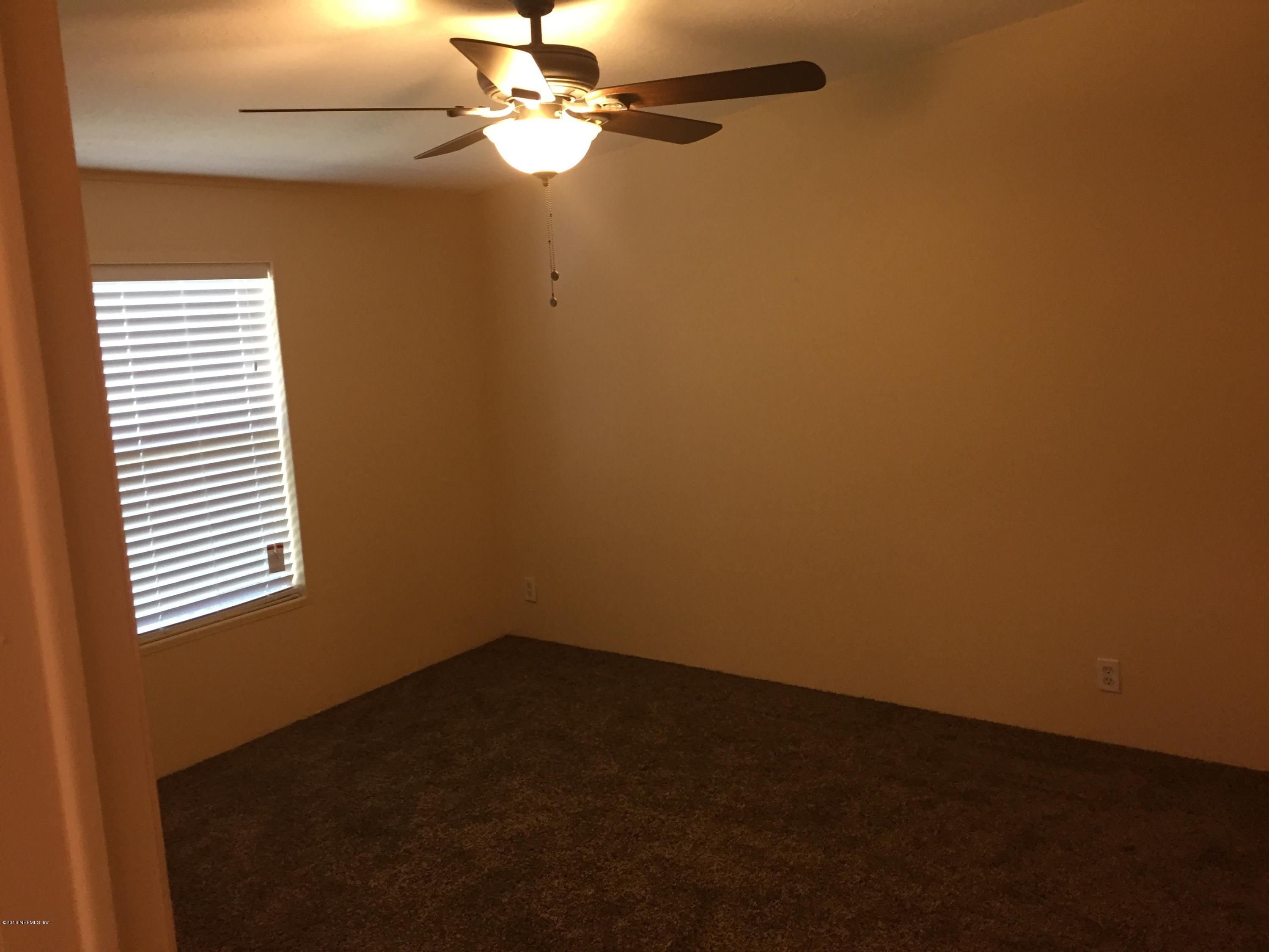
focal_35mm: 29
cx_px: 634
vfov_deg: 48.2
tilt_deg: -8.0
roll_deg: +1.5
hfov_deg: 61.7
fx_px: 1063
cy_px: 476
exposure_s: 1/30
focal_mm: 4.15
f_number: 2.2
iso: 125
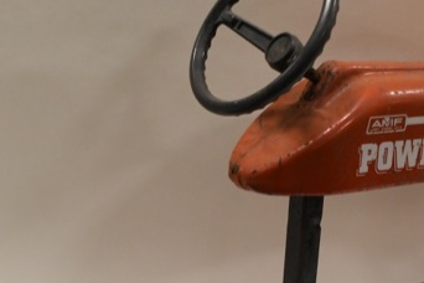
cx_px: 244
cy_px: 338
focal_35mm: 79
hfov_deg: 25.6
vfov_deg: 16.6
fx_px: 930
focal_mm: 18
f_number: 8
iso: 1600
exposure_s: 1/250
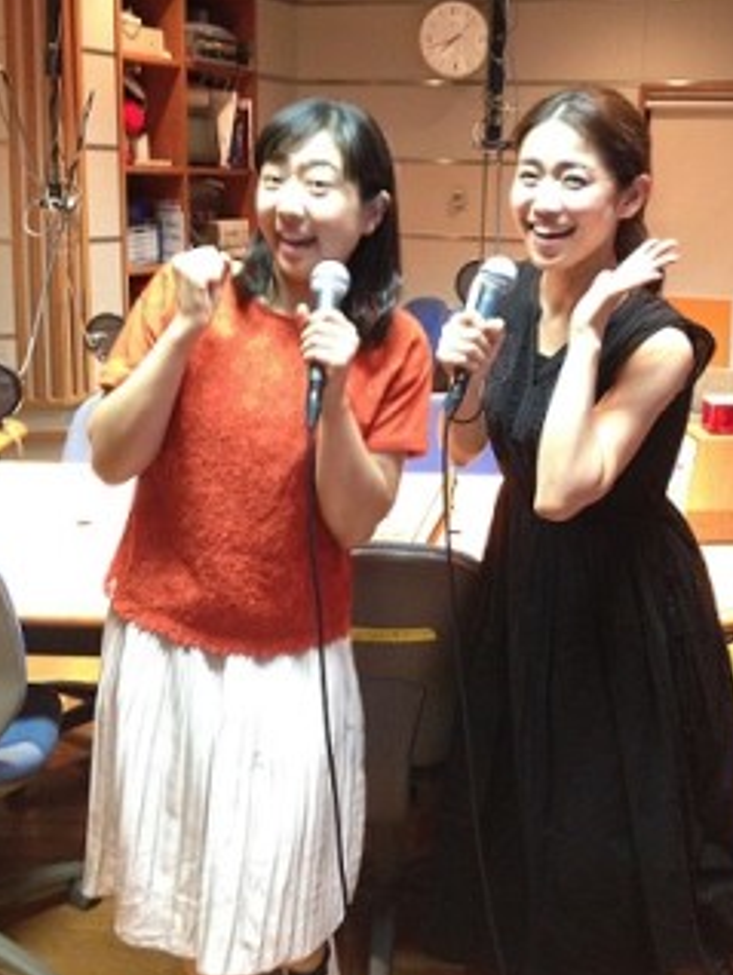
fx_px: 1241
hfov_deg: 32.8
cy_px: 411
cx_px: 439
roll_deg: -0.8
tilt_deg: -13.6
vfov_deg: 42.8
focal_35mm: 44
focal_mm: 4.28
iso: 400
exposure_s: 1/17
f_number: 2.4
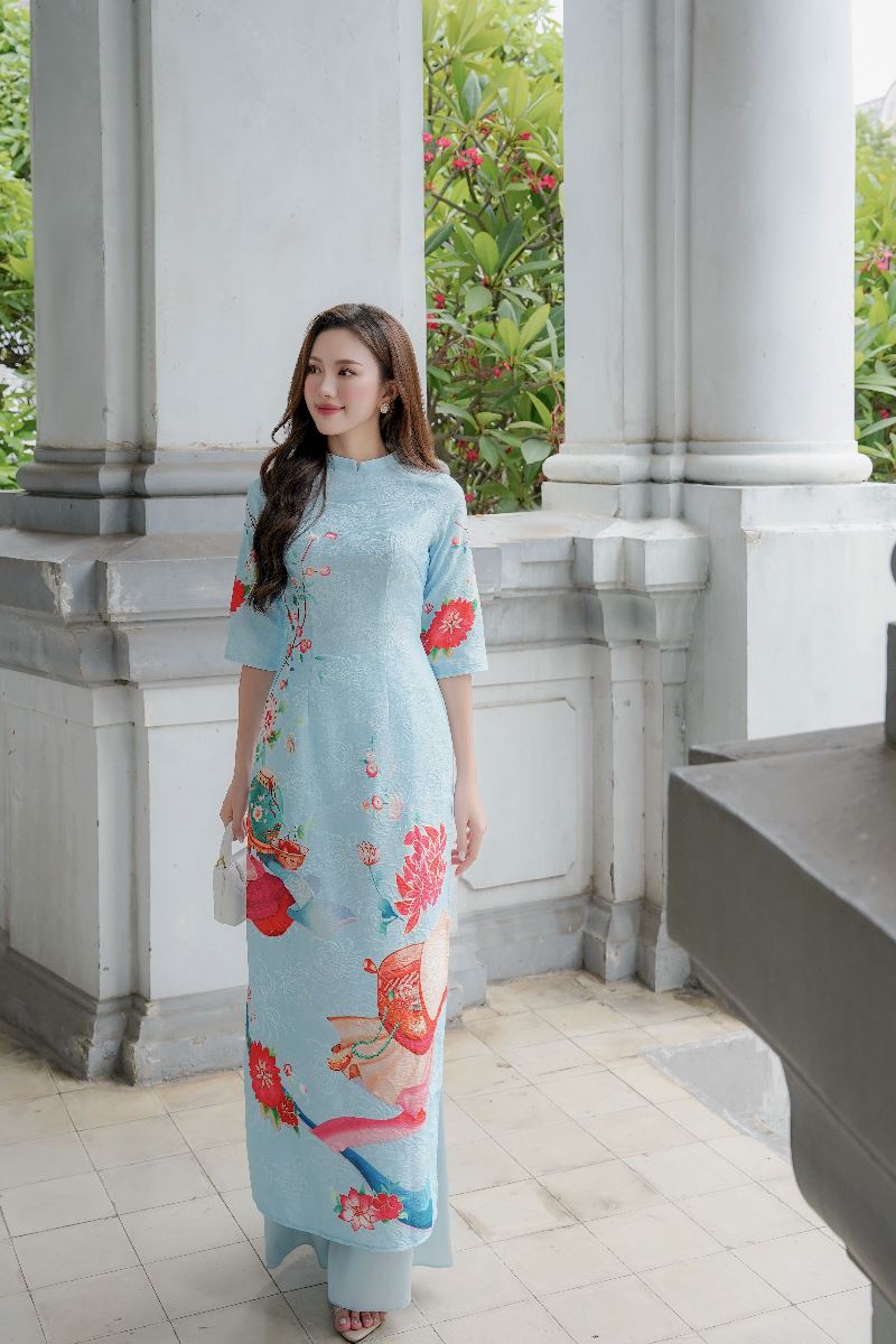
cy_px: 672
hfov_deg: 32.3
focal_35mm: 41
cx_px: 448
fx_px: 1545
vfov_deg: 47.0
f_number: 6.3
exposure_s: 1/250
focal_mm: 41.4
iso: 400
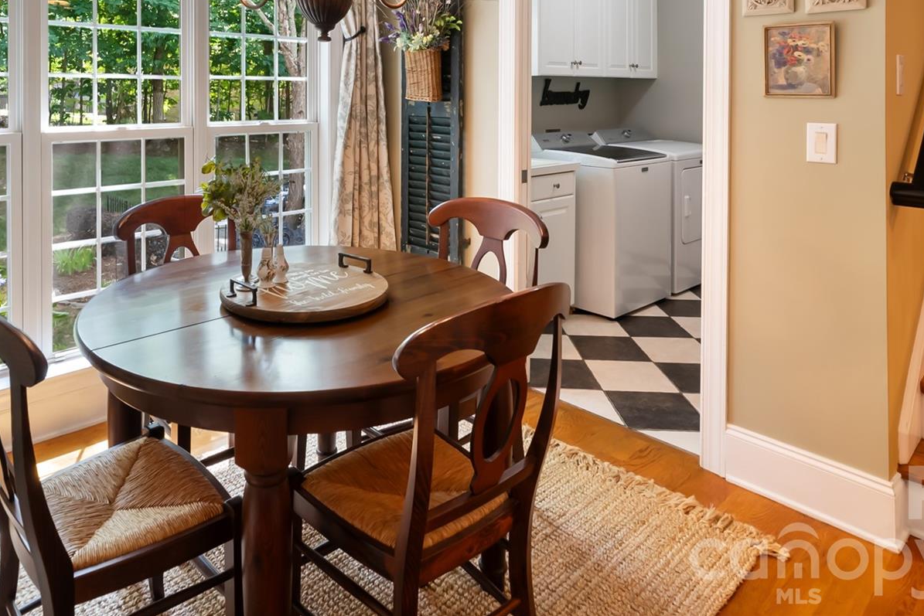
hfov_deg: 72.8
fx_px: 616
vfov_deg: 48.8
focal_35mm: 24
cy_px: 89
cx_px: 363
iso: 100
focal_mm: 14
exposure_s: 1.6
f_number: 9
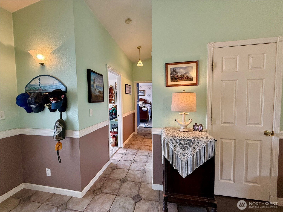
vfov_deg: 85.7
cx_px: 142
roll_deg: +0.9
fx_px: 114
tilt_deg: -2.6
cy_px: 106
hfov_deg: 102.1
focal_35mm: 14
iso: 320
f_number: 2.2
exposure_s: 1/120
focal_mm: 2.22
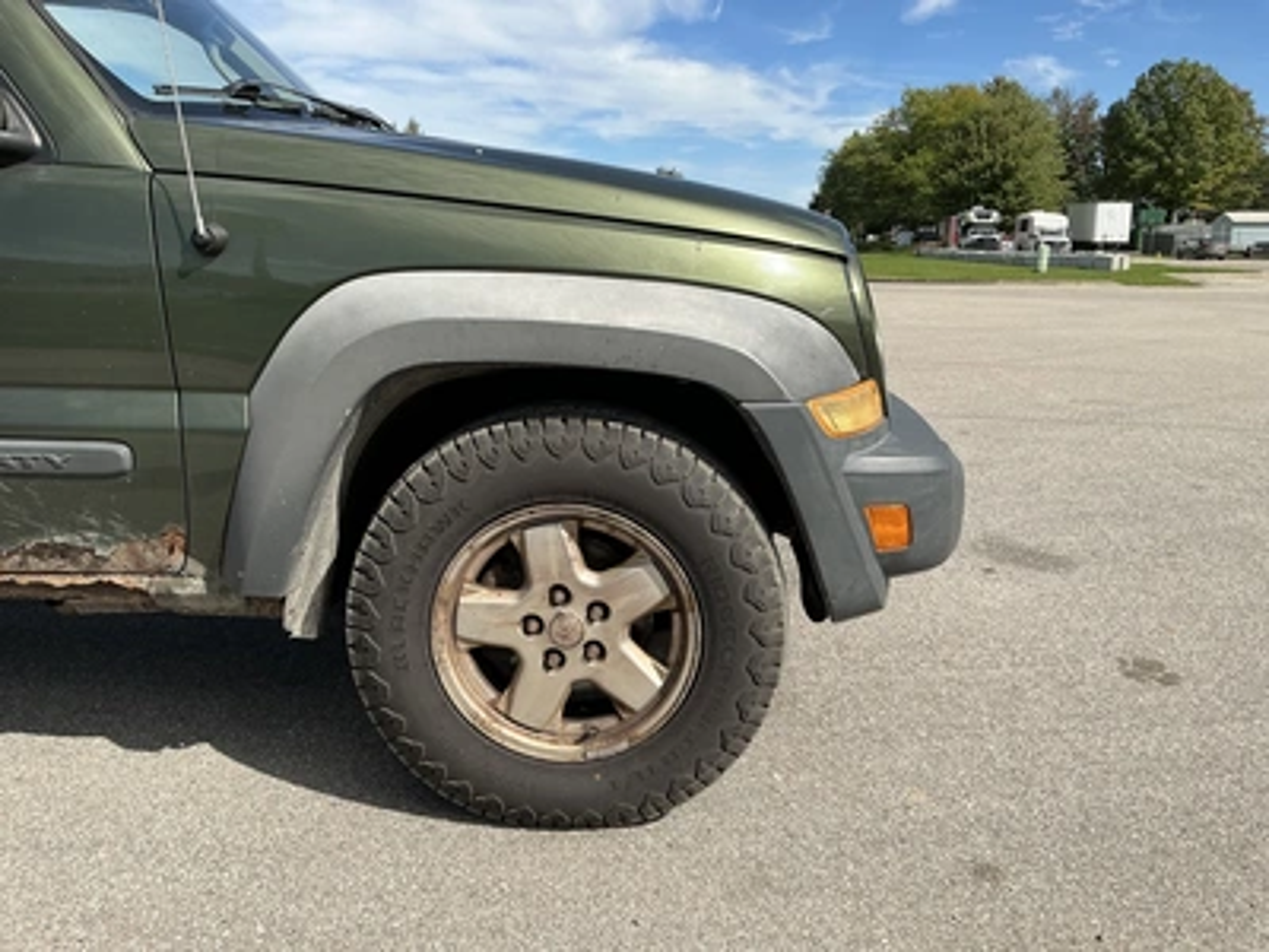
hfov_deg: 63.4
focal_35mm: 28
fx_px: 1026
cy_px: 476
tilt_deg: -11.0
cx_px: 634
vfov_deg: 49.7
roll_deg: +0.1
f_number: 1.8
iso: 25
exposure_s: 1/1984
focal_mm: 3
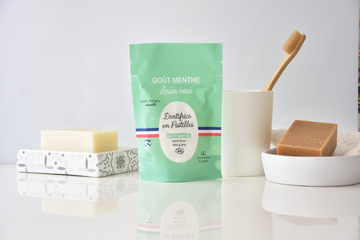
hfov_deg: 23.4
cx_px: 180
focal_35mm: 87
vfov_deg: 15.7
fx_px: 870
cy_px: 120
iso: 500
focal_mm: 58
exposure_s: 1/125
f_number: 5.6
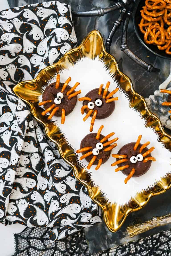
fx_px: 356
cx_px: 86
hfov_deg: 27.0
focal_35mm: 50
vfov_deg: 39.6
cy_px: 128
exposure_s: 1/60
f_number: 4
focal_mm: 50
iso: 800
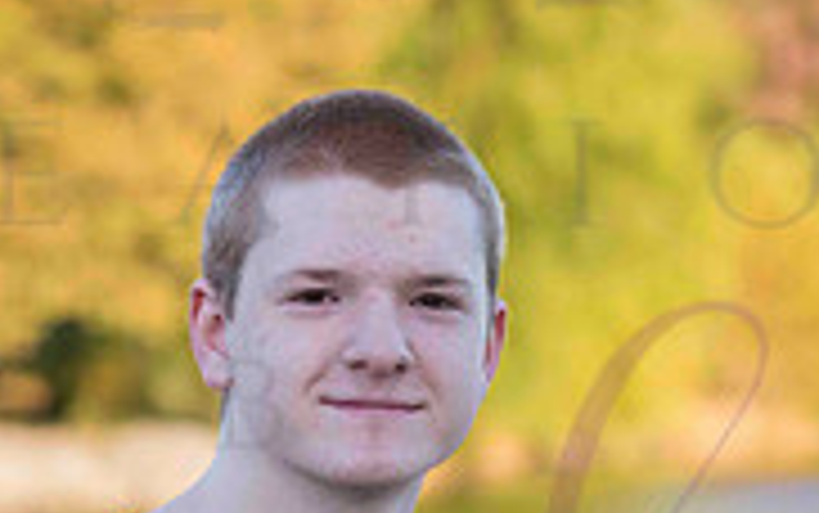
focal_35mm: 389
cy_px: 394
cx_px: 400
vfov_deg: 3.4
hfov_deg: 5.4
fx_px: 8688
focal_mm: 120
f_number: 6.3
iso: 400
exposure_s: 1/400
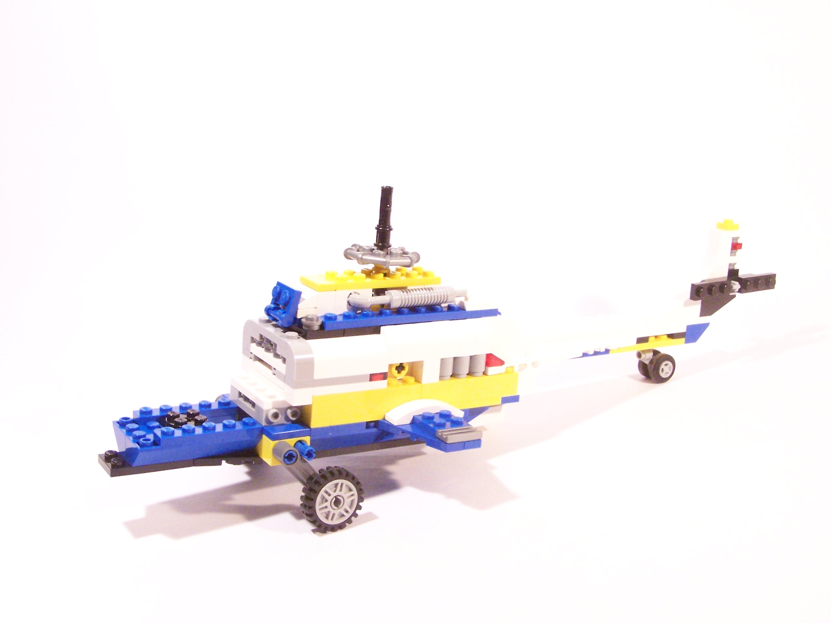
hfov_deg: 39.7
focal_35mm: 48
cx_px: 416
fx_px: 1152
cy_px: 312
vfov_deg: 30.3
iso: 400
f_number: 3.6
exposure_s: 1/20
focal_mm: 8
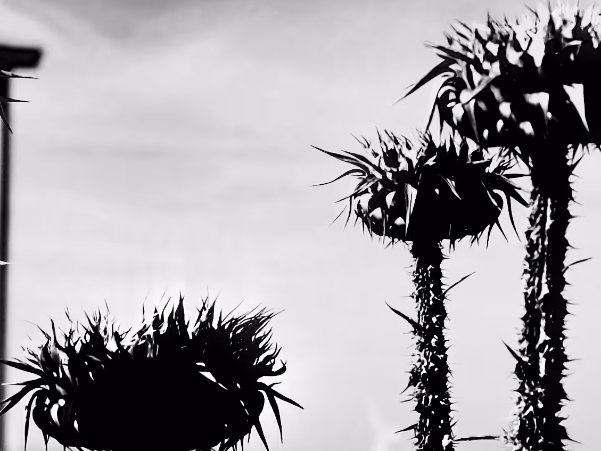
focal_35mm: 138
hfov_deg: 14.3
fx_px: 2396
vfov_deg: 10.6
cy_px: 506
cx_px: 241
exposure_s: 1/4700
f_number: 2.8
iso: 250
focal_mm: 18
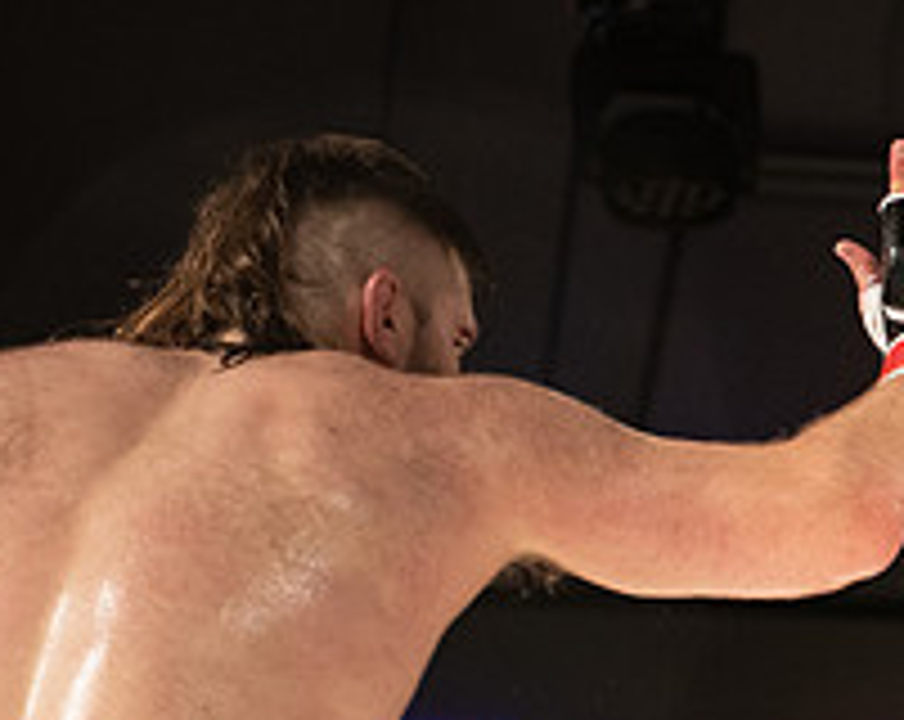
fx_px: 5074
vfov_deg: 8.1
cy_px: 794
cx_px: 1205
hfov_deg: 10.0
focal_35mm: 190
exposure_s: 1/1000
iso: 1250
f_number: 2.8
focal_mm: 70
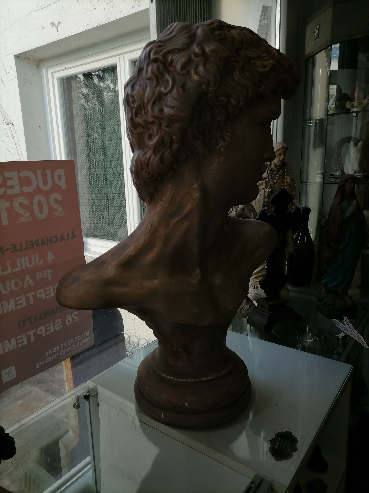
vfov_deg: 67.3
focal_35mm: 26
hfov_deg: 53.1
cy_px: 246
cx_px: 184
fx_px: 370
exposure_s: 1/364
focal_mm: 5.4
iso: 50
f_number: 1.8
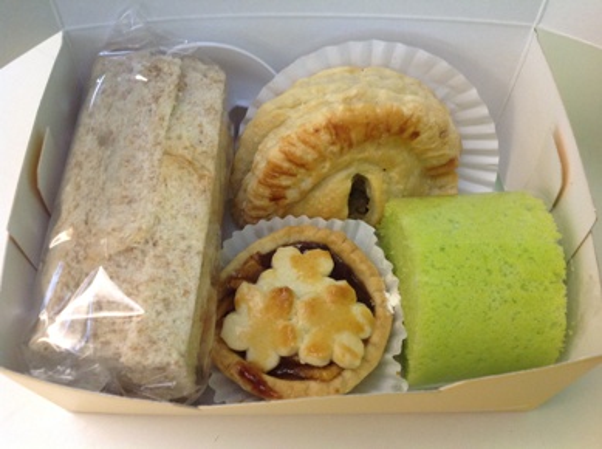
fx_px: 607
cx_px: 301
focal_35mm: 35
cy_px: 224
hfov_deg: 52.7
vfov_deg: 40.6
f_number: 2.4
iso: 160
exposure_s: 1/17
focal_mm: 4.28
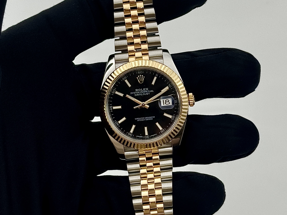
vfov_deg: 30.3
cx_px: 144
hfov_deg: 39.7
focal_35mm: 48
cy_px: 108
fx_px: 398
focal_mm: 6.76
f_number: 1.78
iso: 64
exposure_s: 1/362
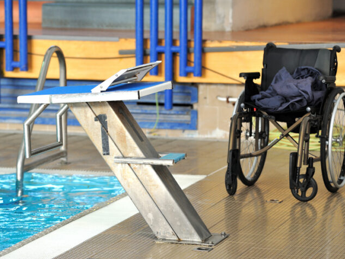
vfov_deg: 9.4
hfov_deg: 12.5
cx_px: 188
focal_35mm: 158
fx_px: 1574
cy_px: 121
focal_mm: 135
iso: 1250
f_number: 5
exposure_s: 1/200
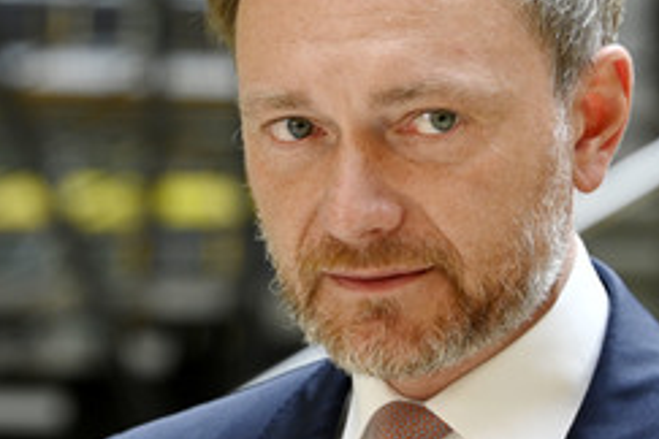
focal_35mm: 556
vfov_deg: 2.5
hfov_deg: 3.7
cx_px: 300
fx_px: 10177
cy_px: 201
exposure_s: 1/320
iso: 2000
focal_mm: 300
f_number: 9
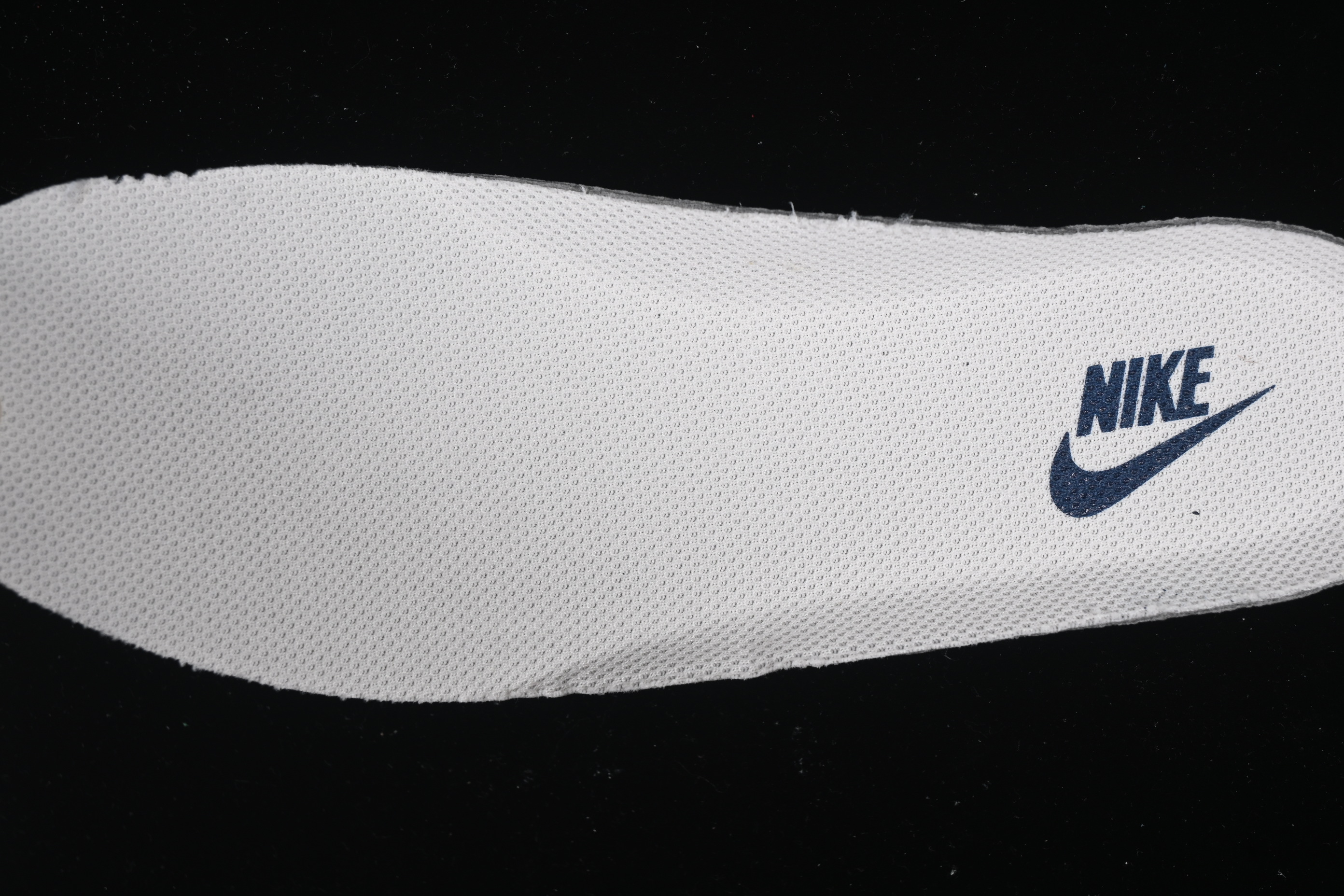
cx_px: 672
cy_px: 448
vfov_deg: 18.2
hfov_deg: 27.0
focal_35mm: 75
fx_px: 2800
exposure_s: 1/80
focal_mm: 50
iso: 160
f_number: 7.1
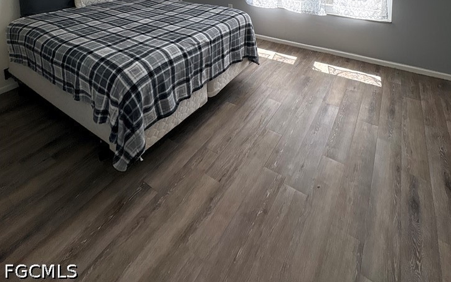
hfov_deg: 82.2
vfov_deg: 43.3
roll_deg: +0.5
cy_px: -34
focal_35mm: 21
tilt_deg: -5.0
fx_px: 258
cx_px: 239
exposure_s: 1/185
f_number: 2.2
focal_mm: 2.22
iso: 50
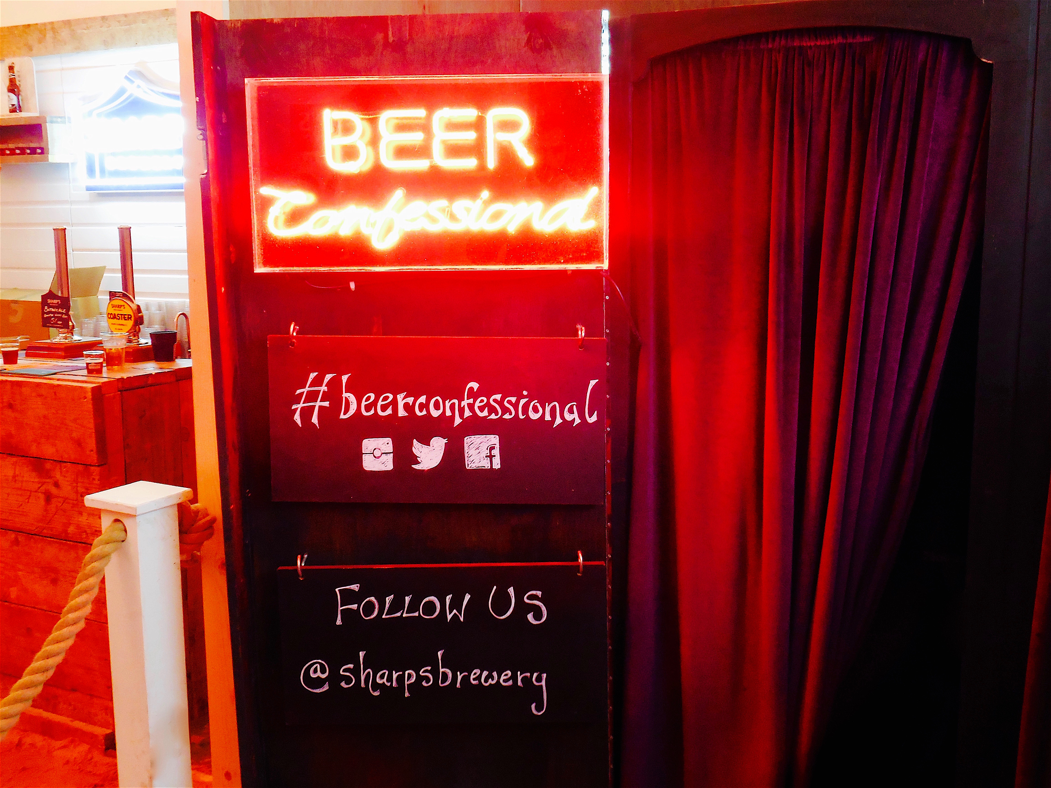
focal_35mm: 39
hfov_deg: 47.9
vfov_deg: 36.8
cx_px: 526
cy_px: 394
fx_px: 1184
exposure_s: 1/8
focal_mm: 6.9
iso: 400
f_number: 4.5
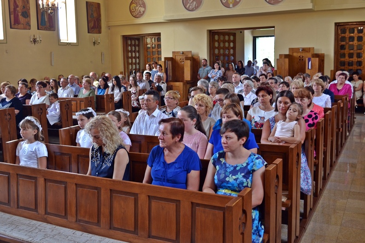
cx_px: 182
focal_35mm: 33
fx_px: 335
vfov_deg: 40.0
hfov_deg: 57.2
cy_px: 122
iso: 400
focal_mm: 22
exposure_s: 1/25
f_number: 5
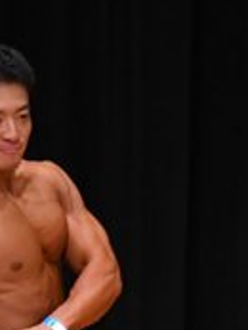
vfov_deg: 1.8
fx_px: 10485
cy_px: 435
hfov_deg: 1.4
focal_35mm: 1099
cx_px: 20
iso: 3200
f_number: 5.6
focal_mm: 170
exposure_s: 1/400
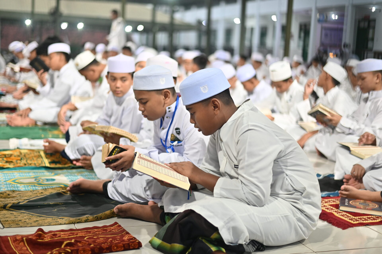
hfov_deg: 39.6
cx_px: 191
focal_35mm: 50
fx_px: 530
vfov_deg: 27.0
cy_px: 127
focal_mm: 50
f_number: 1.8
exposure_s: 1/160
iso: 320
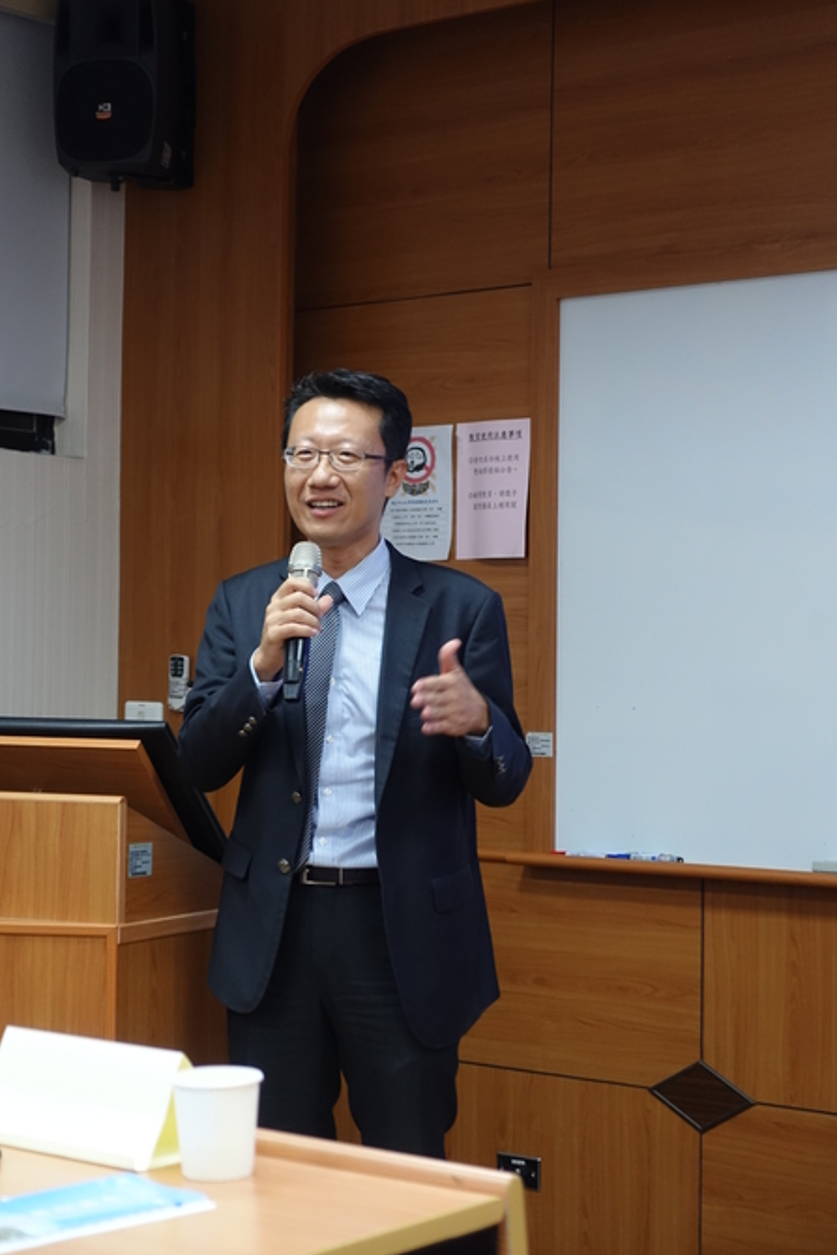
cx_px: 413
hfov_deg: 19.2
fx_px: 2475
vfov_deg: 28.4
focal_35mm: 71
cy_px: 603
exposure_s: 1/80
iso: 640
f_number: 2.8
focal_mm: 25
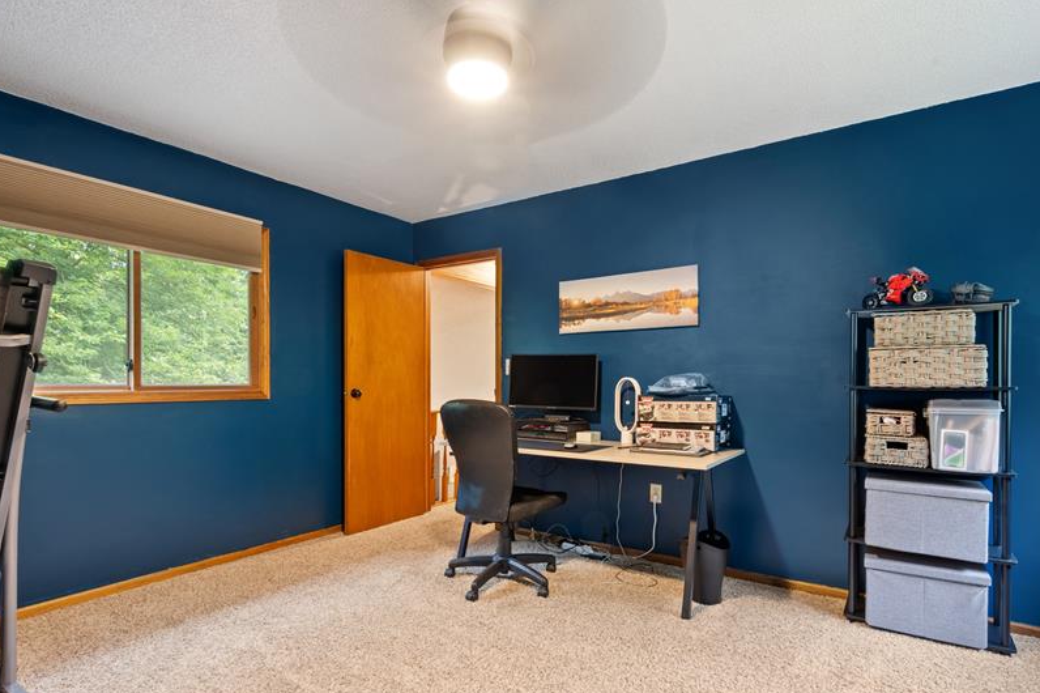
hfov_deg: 90.0
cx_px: 528
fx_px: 520
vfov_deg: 66.9
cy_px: 402
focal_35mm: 18
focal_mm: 14
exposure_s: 30
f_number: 11
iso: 100
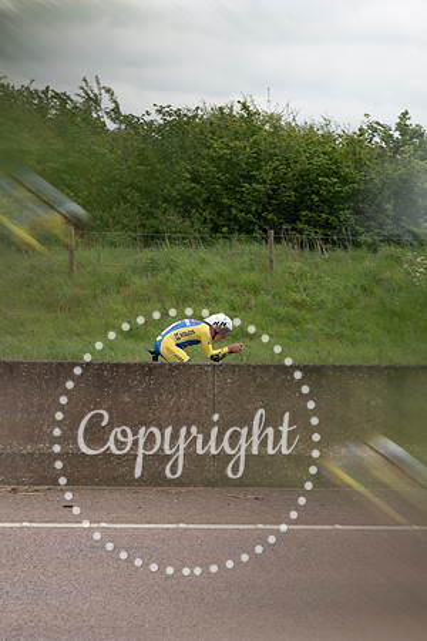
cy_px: 325
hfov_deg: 9.8
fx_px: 2483
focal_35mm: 140
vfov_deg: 14.7
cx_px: 207
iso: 320
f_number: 4.5
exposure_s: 1/1000
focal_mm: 70
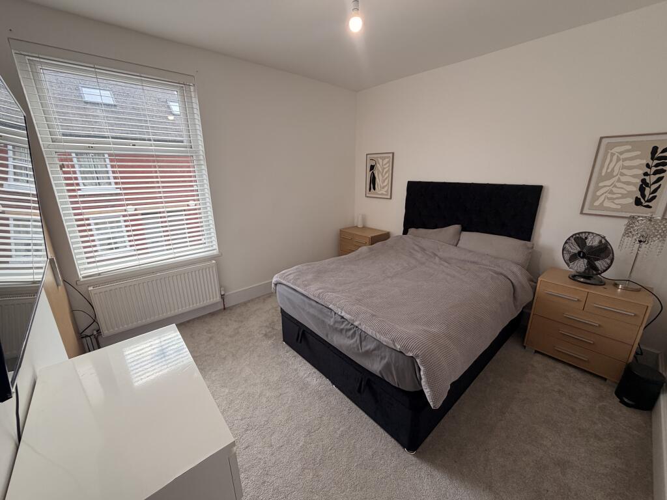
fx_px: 270
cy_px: 250
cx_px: 334
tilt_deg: -17.0
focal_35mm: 14
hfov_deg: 102.1
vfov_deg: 85.7
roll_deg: +0.5
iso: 125
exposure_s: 1/100
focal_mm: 2.22
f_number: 2.2
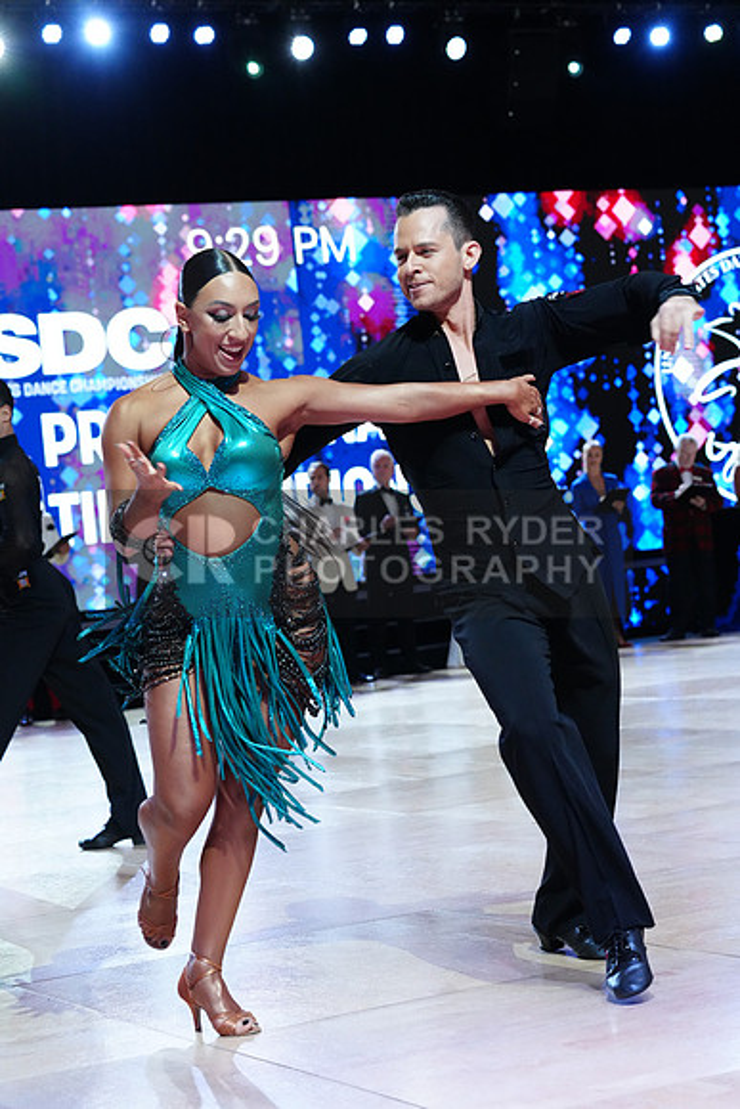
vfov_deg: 25.7
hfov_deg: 17.3
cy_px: 554
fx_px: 2434
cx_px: 370
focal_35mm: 79
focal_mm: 79
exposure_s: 1/400
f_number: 5.6
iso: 6400
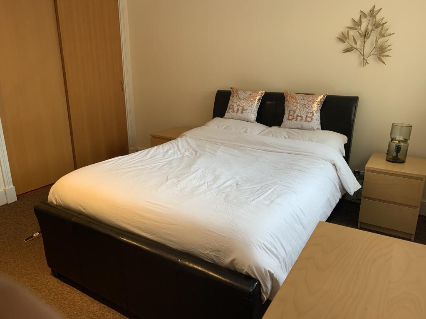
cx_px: 213
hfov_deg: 67.3
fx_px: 320
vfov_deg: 53.1
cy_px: 160
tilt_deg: -18.2
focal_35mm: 26
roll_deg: +0.0
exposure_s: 1/50
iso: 80
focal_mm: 4.25
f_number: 1.8
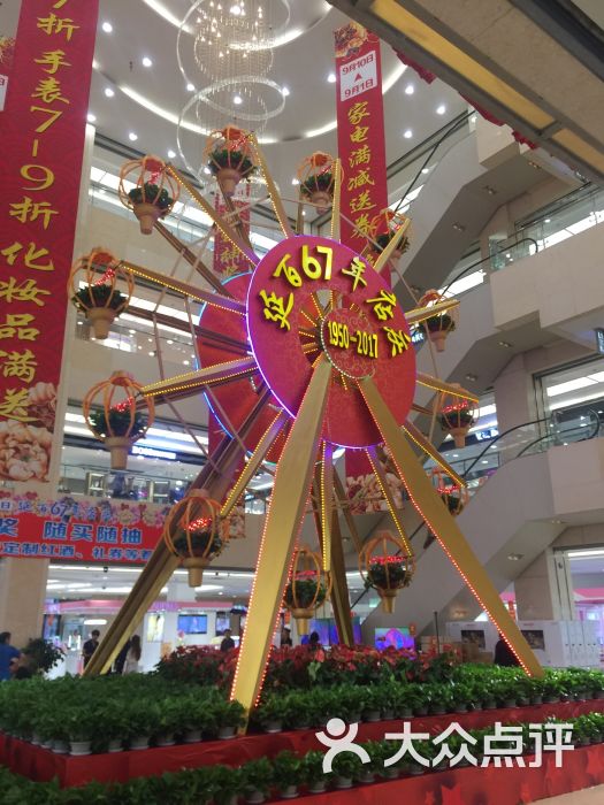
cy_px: 402
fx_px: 675
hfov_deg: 48.2
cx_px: 302
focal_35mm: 29
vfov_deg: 61.7
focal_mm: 4.15
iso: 32
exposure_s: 1/33
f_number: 2.2
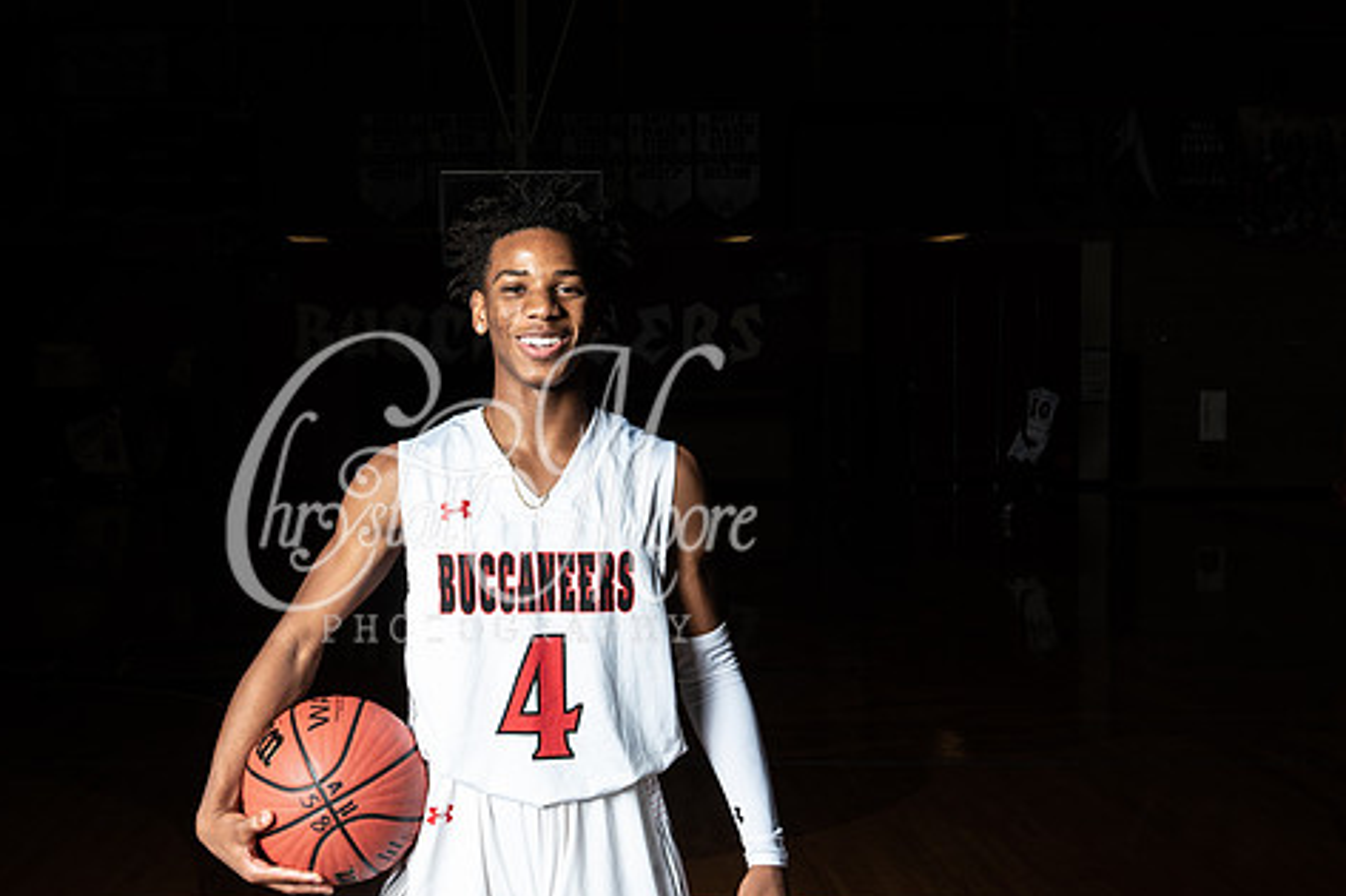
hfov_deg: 36.7
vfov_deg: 25.0
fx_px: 2018
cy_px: 459
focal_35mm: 54
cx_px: 538
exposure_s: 1/200
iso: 320
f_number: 14
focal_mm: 44
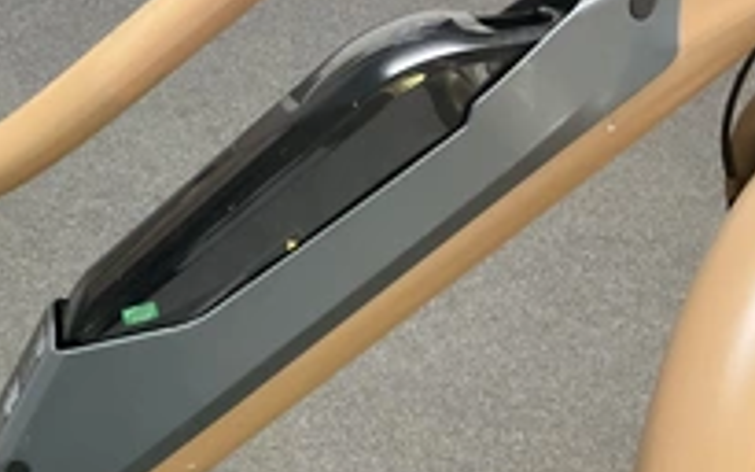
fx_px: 1234
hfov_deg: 32.6
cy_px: 361
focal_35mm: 60
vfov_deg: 21.4
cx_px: 99
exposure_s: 1/30
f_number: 1.8
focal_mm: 3
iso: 320
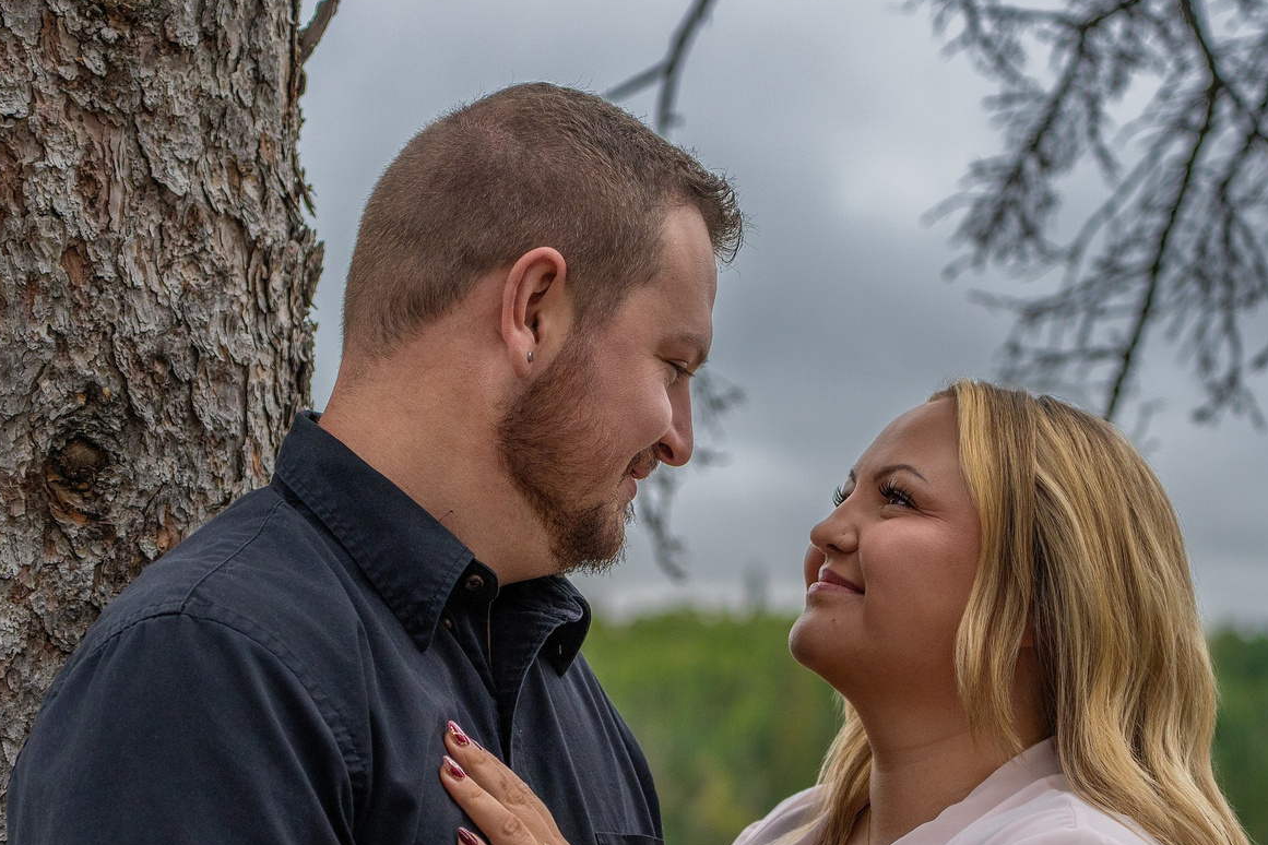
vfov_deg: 12.6
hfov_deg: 18.9
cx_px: 706
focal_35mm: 108
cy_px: 716
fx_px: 3804
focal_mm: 49
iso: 400
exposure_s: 1/800
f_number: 2.8
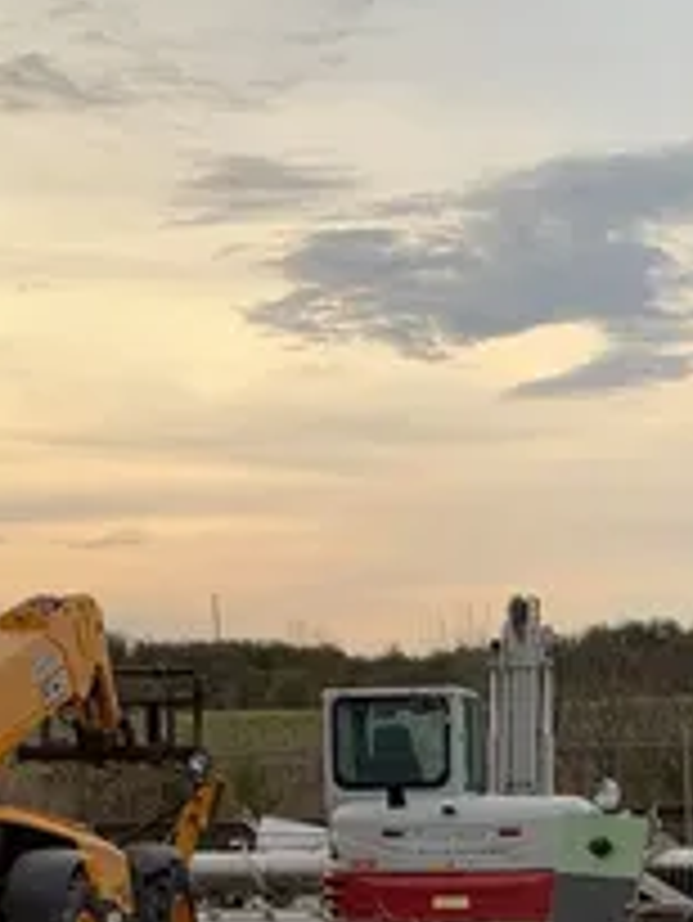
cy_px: 1334
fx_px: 2480
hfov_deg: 15.8
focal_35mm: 93
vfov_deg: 18.9
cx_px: 585
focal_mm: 4.25
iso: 25
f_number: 1.8
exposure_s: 1/262
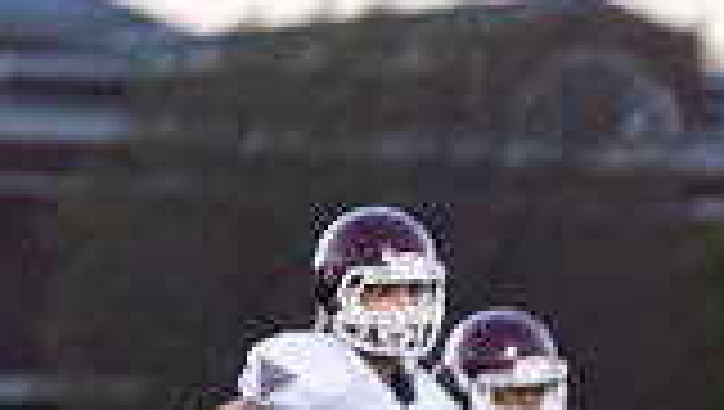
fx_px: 9975
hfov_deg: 4.1
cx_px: 1307
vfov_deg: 2.3
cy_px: 582
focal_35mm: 519
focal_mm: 123
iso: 1600
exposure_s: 1/1000
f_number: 2.8
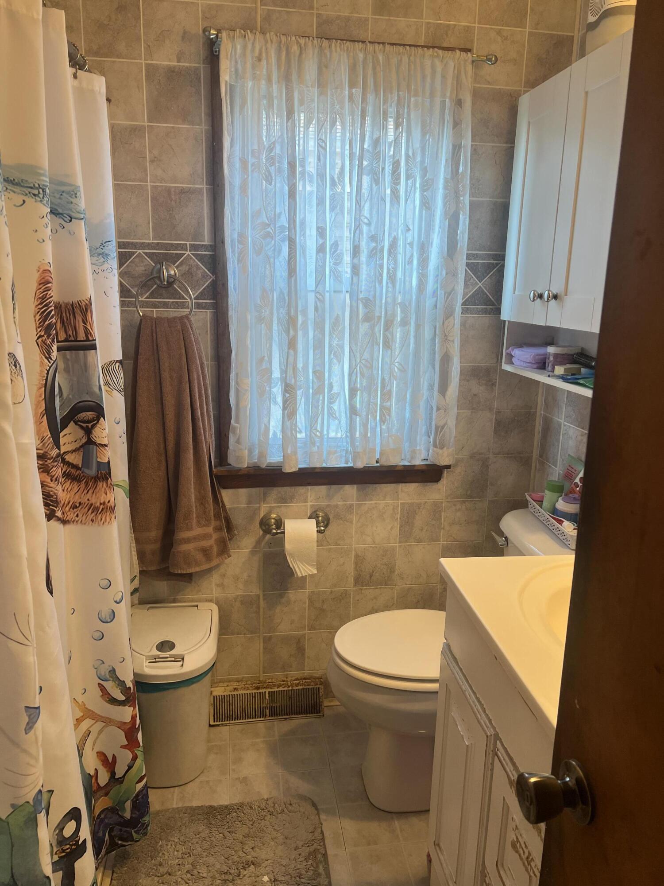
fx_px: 665
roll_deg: -0.5
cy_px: 443
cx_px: 332
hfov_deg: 53.1
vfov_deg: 67.3
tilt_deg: -13.0
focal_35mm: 26
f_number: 1.5
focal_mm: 5.7
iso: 80
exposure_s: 1/120
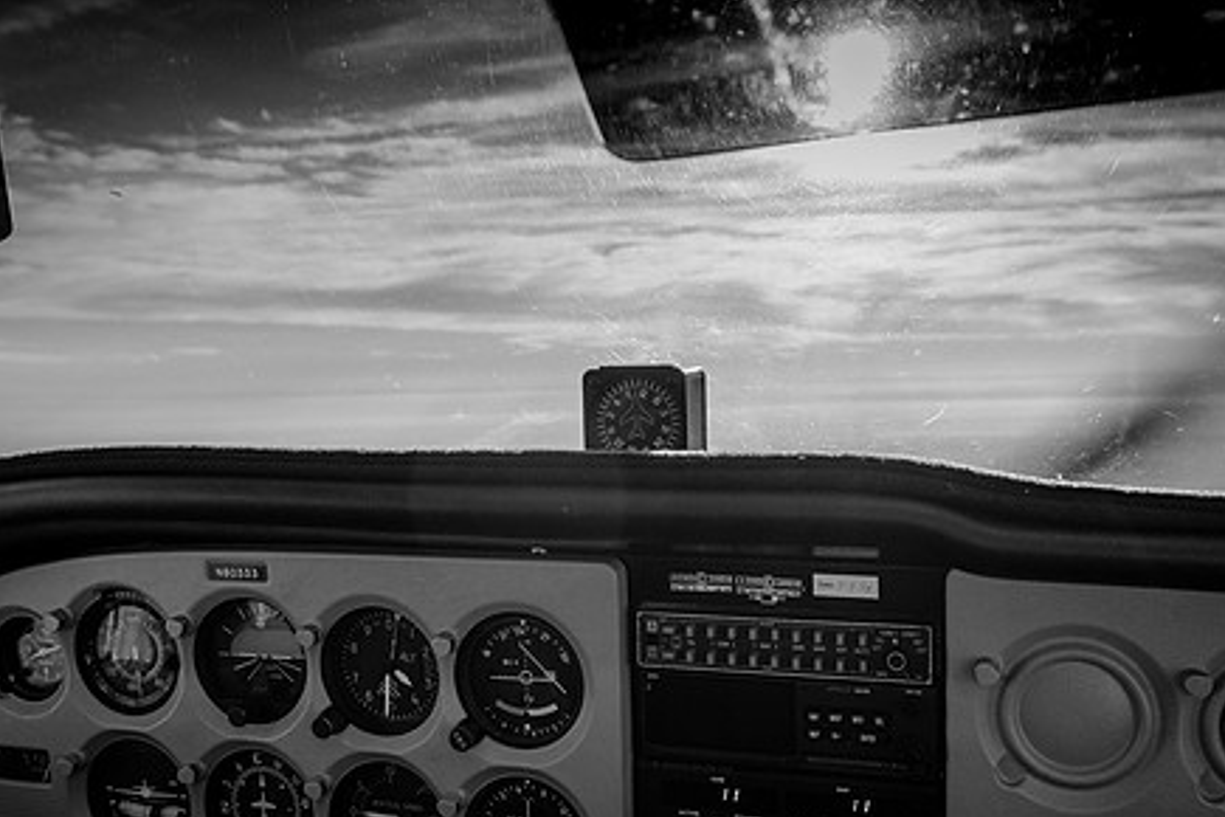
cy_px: 427
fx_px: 1225
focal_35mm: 36
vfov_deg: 36.9
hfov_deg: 53.1
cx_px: 589
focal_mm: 18
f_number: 5
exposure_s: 1/900
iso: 320
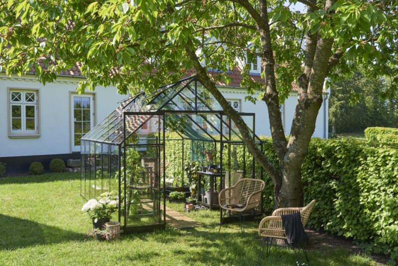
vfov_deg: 35.1
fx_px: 420
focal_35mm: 38
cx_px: 199
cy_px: 133
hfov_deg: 50.7
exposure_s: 1/100
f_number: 8
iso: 100
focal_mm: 38
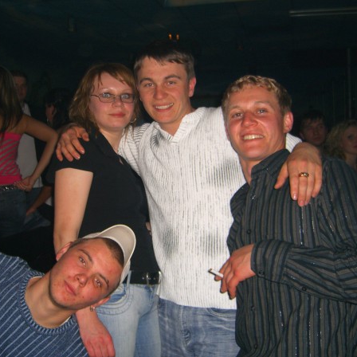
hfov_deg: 37.4
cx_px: 138
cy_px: 178
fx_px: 525
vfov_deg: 37.6
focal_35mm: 45
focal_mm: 7.9
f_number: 2.8
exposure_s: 1/60
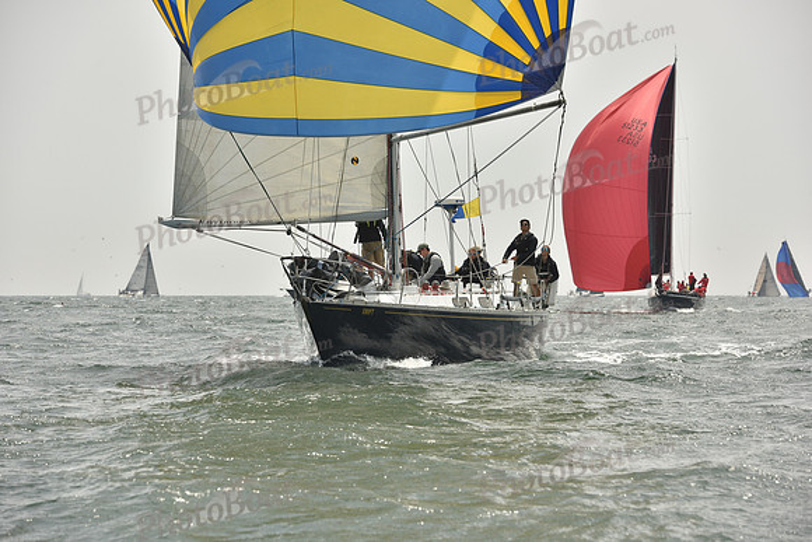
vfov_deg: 8.6
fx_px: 3610
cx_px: 406
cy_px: 271
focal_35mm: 160
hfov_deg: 12.8
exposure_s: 1/1600
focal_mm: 160
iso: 400
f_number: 8
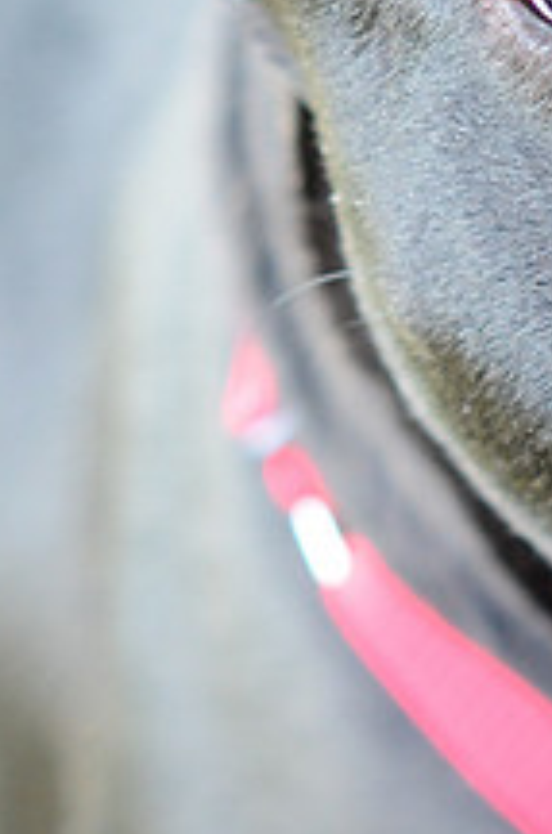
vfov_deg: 7.0
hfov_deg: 4.6
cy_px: 537
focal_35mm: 295
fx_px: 6817
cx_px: 701
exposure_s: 1/125
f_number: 3.2
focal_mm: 50
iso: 400
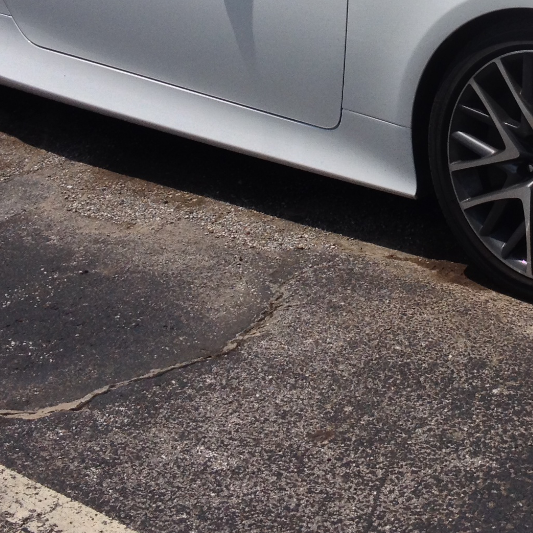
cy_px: -66
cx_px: 492
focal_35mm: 99
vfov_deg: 17.0
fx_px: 1725
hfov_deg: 17.3
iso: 50
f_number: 2.4
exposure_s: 1/4255
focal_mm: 4.28
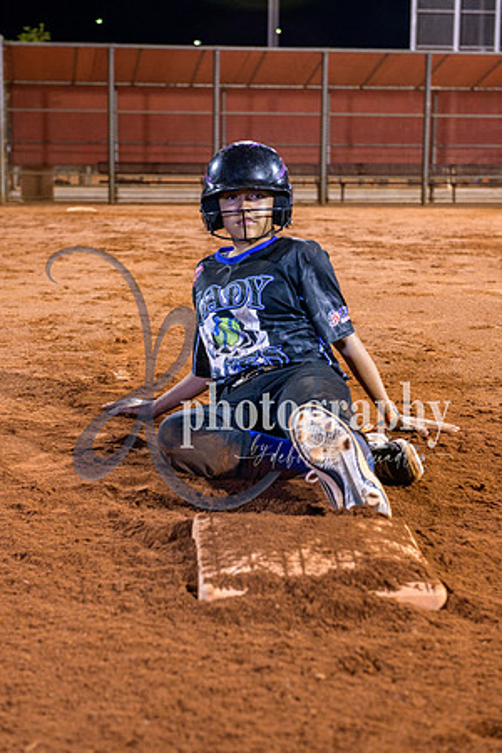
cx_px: 251
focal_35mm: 70
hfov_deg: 19.5
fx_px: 1464
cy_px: 376
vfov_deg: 28.8
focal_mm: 70
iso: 2000
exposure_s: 1/80
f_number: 5
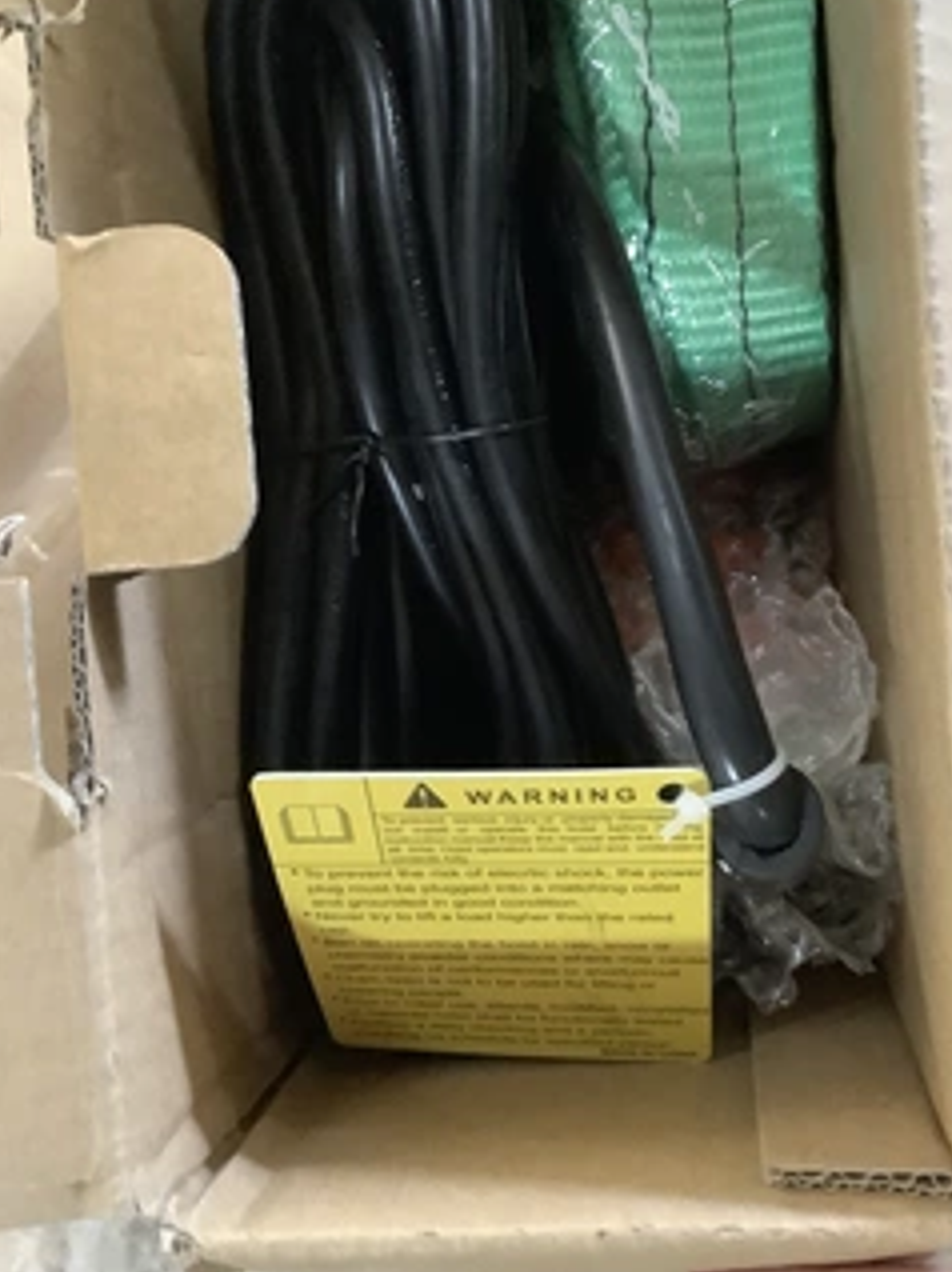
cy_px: 516
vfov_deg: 47.6
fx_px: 1432
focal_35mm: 39
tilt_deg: -86.6
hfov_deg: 36.7
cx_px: 560
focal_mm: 3.3
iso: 640
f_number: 2.4
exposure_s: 1/30
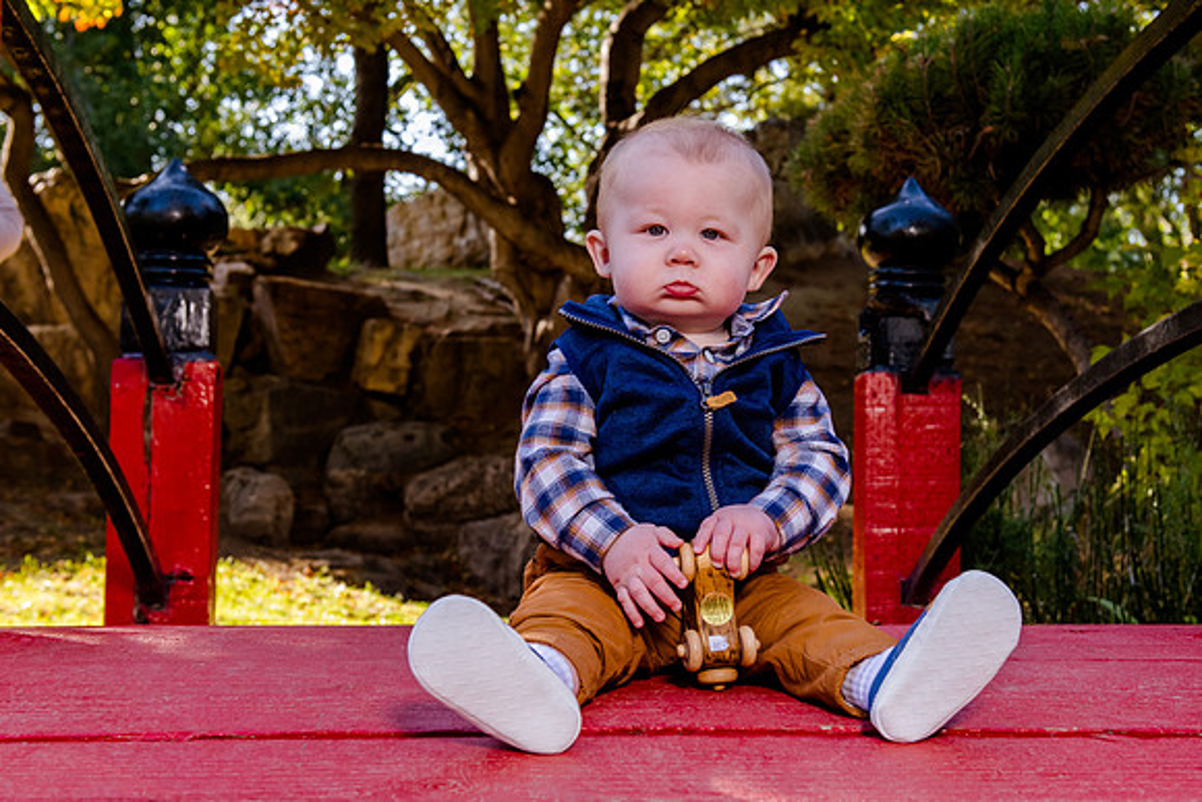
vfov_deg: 20.8
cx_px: 699
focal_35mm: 65
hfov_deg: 30.8
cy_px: 323
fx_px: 2180
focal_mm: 48
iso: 500
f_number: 7.1
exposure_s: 1/160
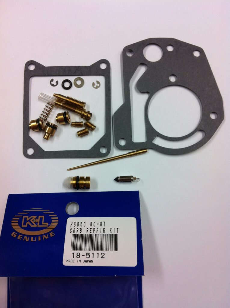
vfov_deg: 52.7
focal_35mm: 35
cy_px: 154
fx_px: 311
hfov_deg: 40.6
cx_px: 115
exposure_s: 1/40
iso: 80
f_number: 2.8
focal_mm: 3.85
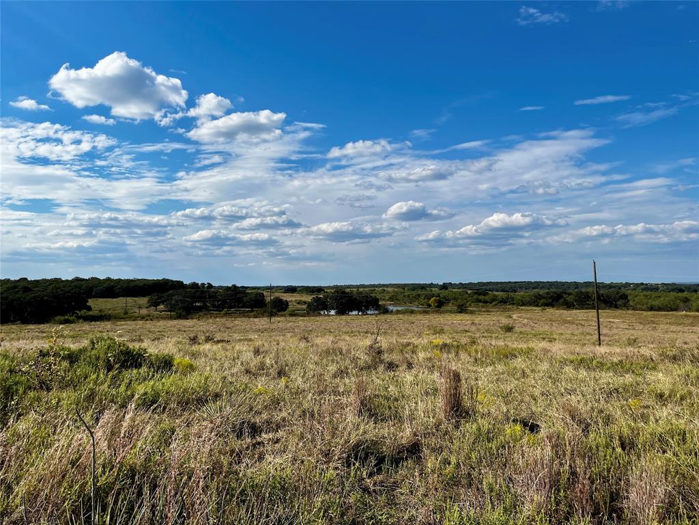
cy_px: 262
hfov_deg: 67.3
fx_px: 525
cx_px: 350
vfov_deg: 53.1
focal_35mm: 26
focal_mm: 5.1
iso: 50
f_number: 1.6
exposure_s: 1/6494
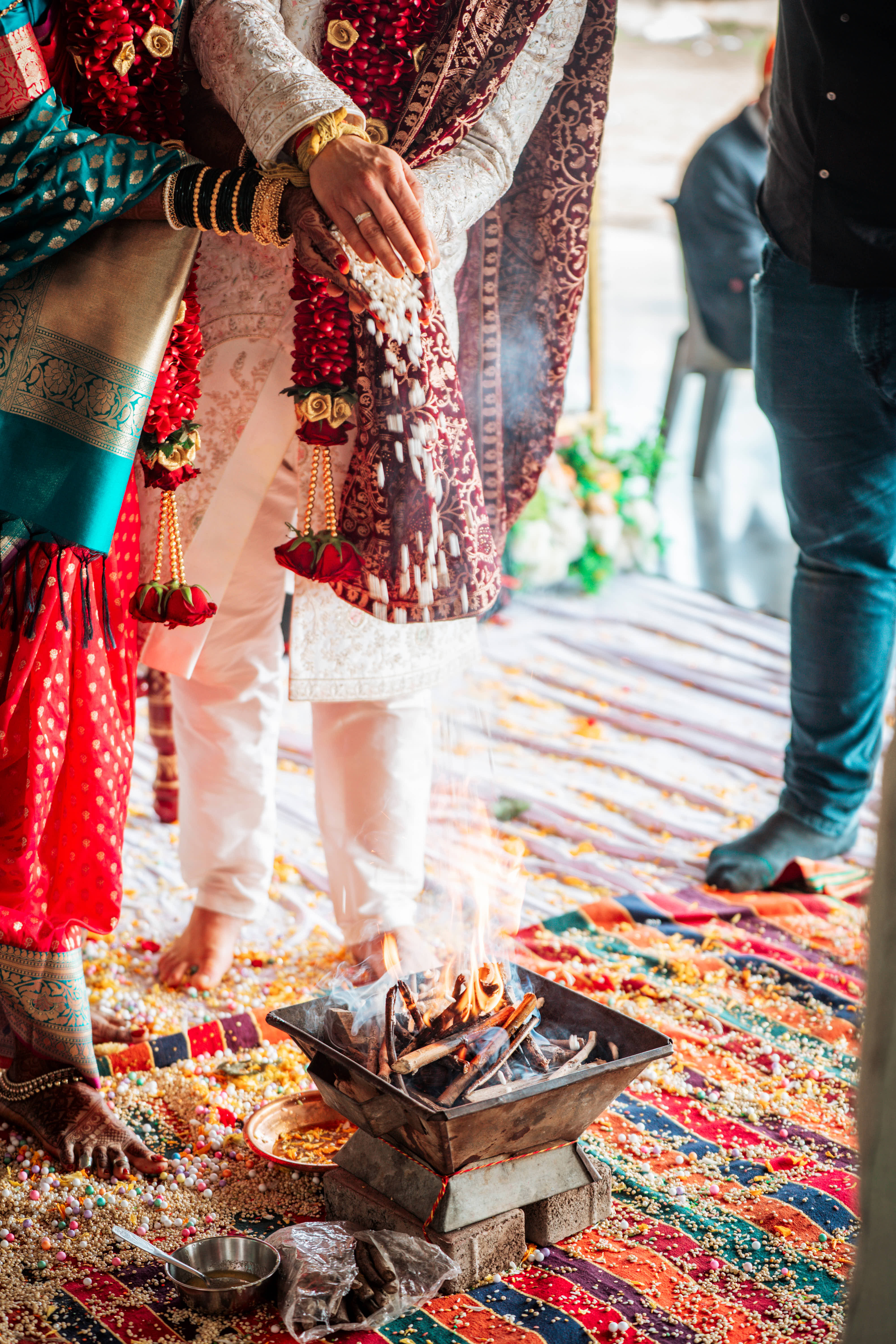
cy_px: 672
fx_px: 2613
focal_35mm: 70
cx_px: 448
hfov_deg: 19.5
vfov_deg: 28.8
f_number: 2.8
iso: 125
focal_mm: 70
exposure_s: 1/100
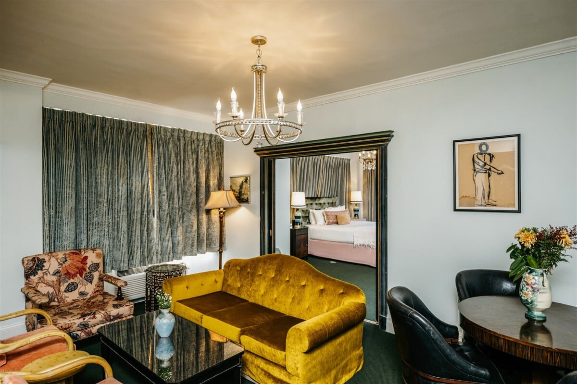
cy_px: 192
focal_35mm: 20
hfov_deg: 84.0
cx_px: 288
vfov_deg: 61.9
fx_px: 320
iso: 640
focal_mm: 20
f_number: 2.8
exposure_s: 1/160
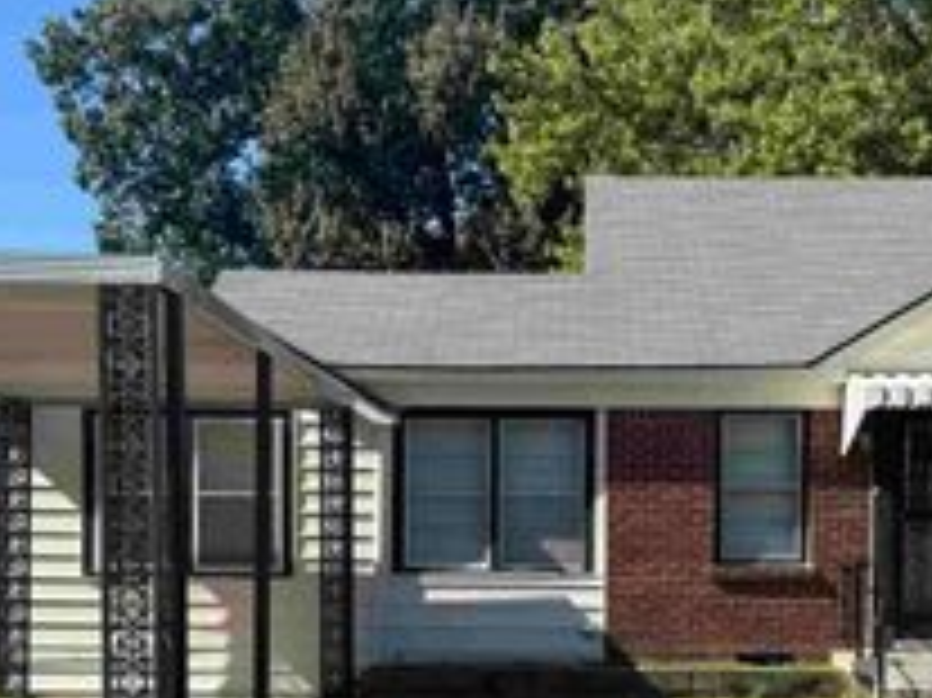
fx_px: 1561
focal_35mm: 58
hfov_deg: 33.1
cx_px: 594
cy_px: 615
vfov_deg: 24.5
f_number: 1.78
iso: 80
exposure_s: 1/2833
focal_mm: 6.76
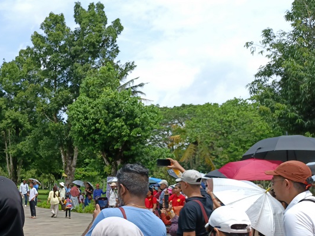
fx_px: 391
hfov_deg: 40.3
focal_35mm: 43
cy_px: 173
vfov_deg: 33.0
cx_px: 27
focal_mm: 5.56
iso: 50
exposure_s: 1/866
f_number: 1.8
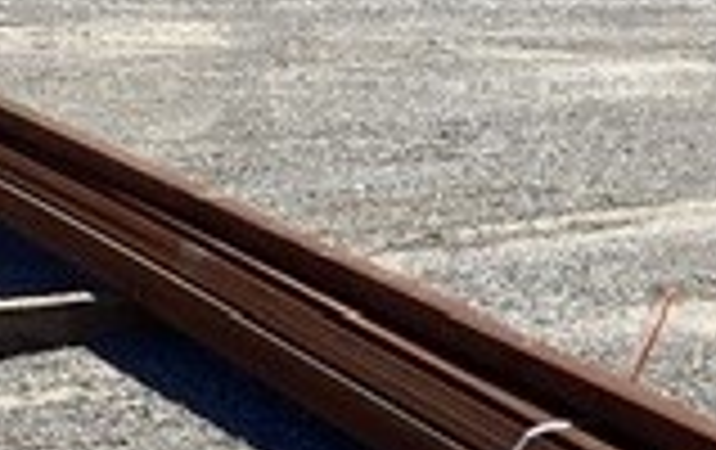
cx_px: 572
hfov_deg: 15.7
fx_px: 2580
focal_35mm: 132
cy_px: 734
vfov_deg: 9.6
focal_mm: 3.3
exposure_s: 1/1508
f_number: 2.4
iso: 25
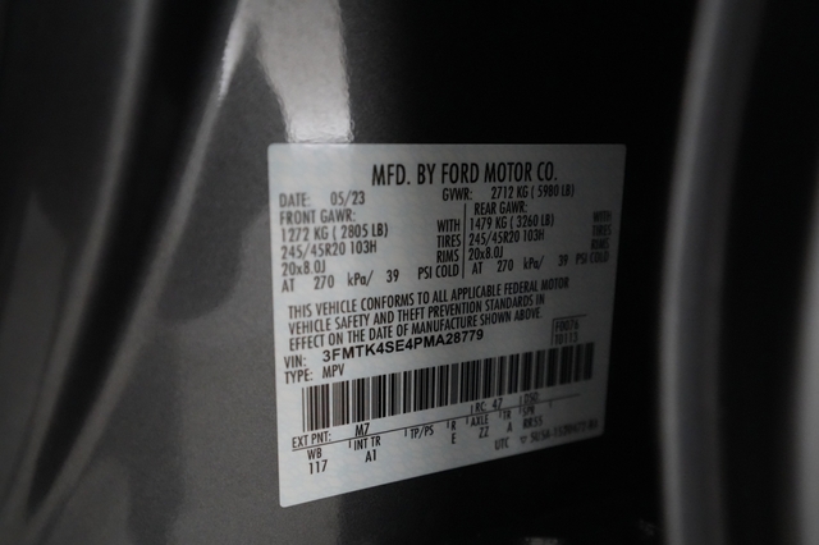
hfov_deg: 65.5
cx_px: 410
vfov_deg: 46.4
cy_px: 272
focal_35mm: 28
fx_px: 637
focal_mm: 28
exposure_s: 1/200
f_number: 5
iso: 12800
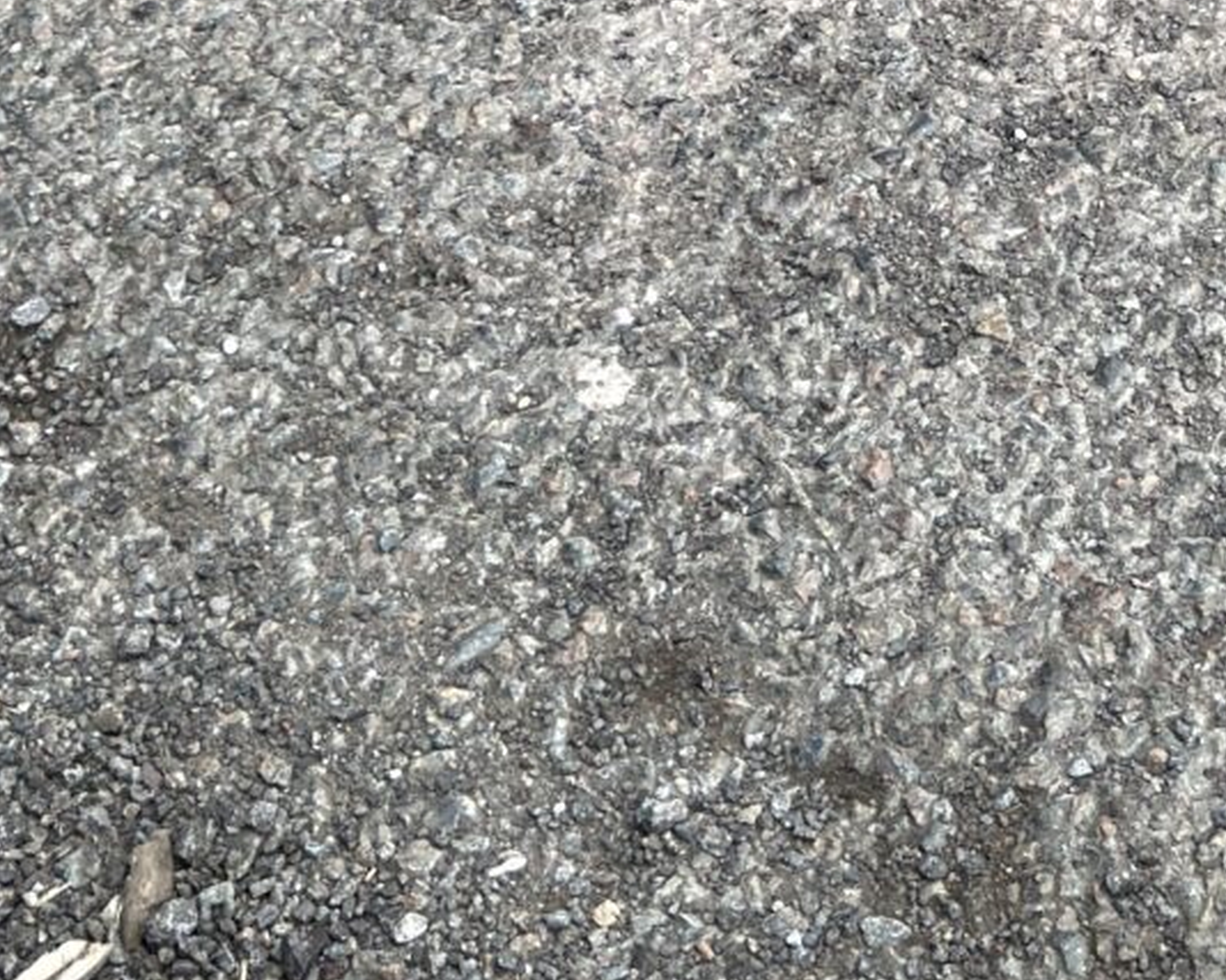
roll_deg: +1.8
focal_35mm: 146
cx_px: 1593
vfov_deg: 9.7
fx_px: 5297
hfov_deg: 12.8
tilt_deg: -32.1
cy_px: -1065
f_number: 1.78
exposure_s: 1/130
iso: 50
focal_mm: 6.76
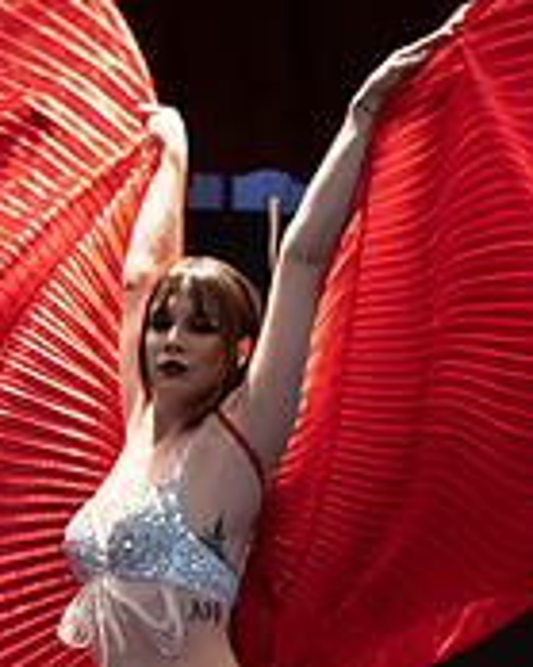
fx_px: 4046
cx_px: 390
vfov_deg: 9.4
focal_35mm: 205
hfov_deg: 7.5
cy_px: 667
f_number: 4
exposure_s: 1/400
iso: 12800
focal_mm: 45
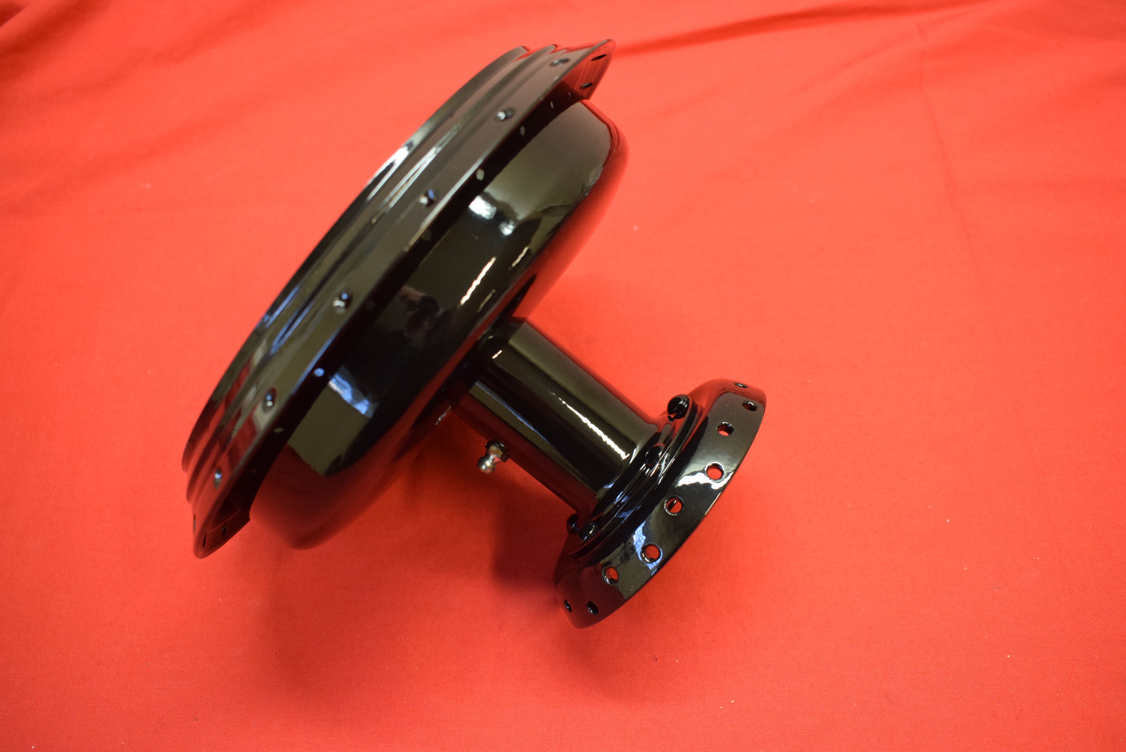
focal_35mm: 36
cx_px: 563
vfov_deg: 36.9
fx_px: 1126
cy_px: 376
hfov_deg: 53.1
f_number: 5
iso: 1250
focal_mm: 24
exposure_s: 1/60
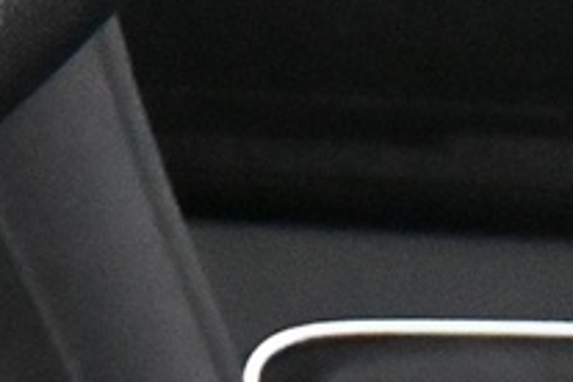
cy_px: -894
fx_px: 5236
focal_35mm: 329
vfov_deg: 4.0
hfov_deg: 6.1
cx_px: -612
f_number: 4.5
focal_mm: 28
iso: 12800
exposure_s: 1/60
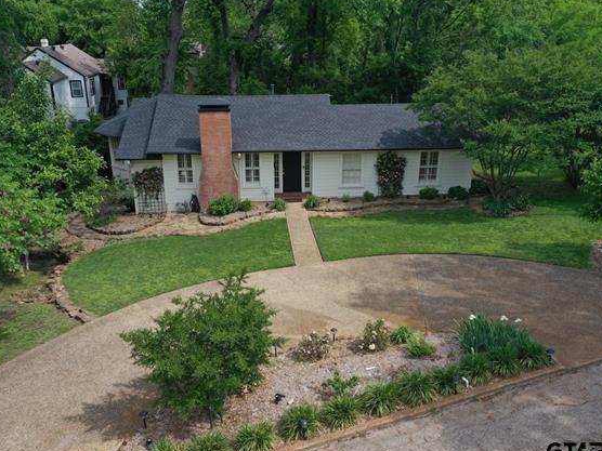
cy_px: 228
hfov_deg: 58.3
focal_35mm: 31
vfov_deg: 45.4
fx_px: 539
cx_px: 286
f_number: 5.6
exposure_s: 1/400
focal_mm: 10.26
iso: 100
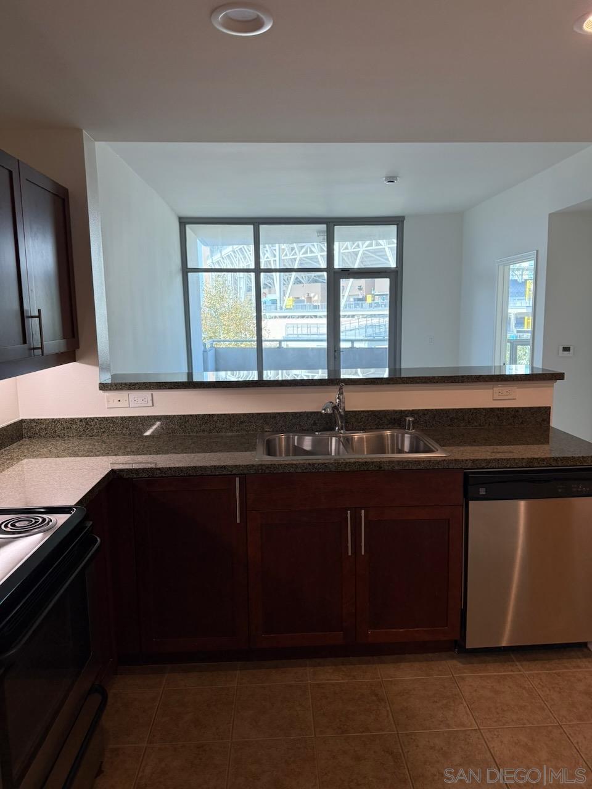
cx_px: 296
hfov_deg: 56.8
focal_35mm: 24
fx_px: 547
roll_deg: -0.1
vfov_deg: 71.6
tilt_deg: -6.9
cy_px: 394
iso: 200
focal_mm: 6.76
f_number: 1.78
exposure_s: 1/231
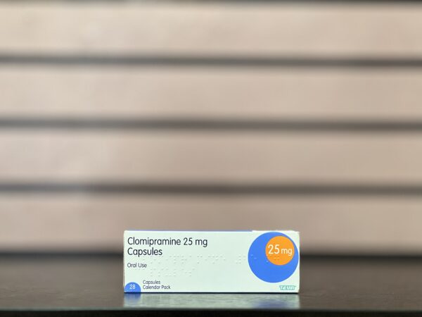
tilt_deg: +1.4
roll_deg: -0.1
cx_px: 211
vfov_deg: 19.1
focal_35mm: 77
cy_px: 158
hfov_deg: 25.3
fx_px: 939
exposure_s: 1/33
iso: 320
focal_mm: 9
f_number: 2.8
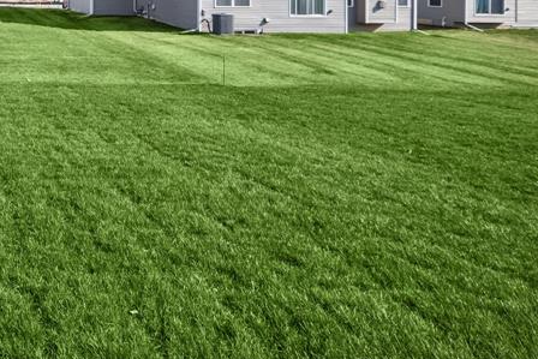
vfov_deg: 36.3
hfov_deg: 45.0
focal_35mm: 32
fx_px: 478
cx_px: -48
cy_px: -14
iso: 64
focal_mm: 14
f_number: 9
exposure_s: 1/40
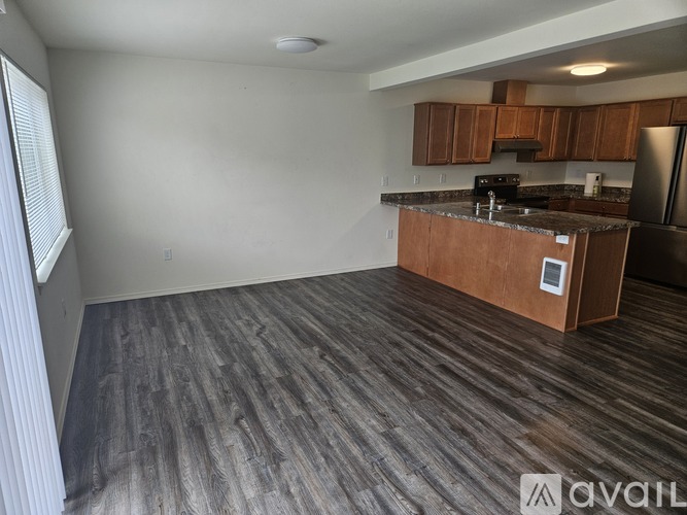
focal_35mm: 23
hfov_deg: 73.9
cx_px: 344
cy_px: 258
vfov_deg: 58.9
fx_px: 456
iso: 64
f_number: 1.8
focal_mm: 5.4
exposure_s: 1/120
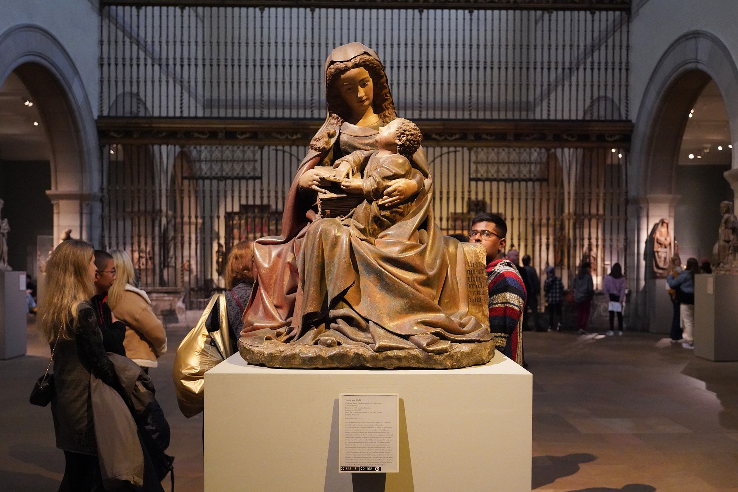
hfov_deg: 60.3
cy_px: 246
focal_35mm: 31
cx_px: 369
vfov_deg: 42.3
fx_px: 636
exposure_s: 1/100
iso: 8000
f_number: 2.8
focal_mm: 31
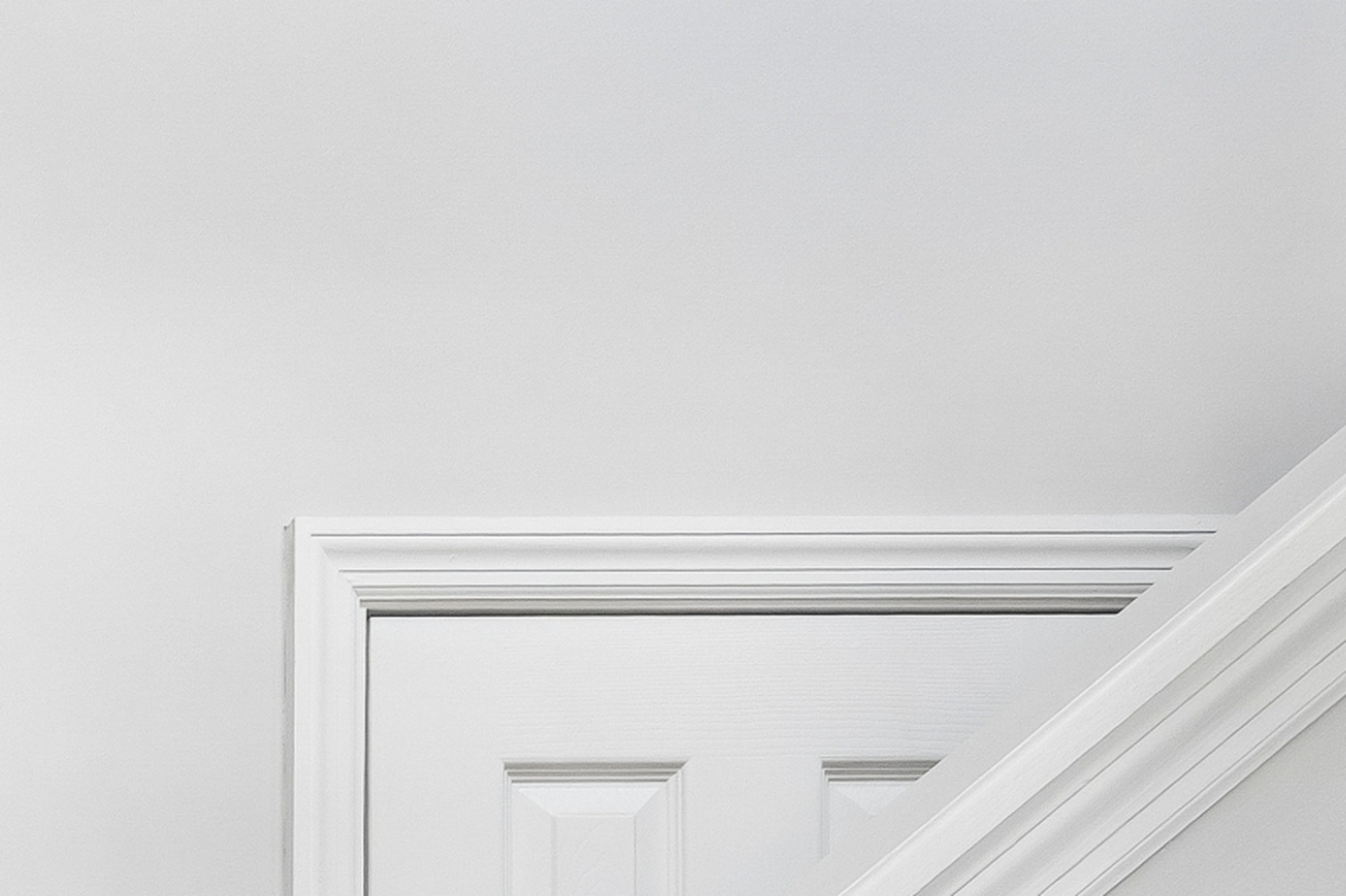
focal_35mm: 72
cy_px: 1891
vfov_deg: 14.8
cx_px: -845
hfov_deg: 21.7
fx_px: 2691
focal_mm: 16
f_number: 7.1
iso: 400
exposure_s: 1/13
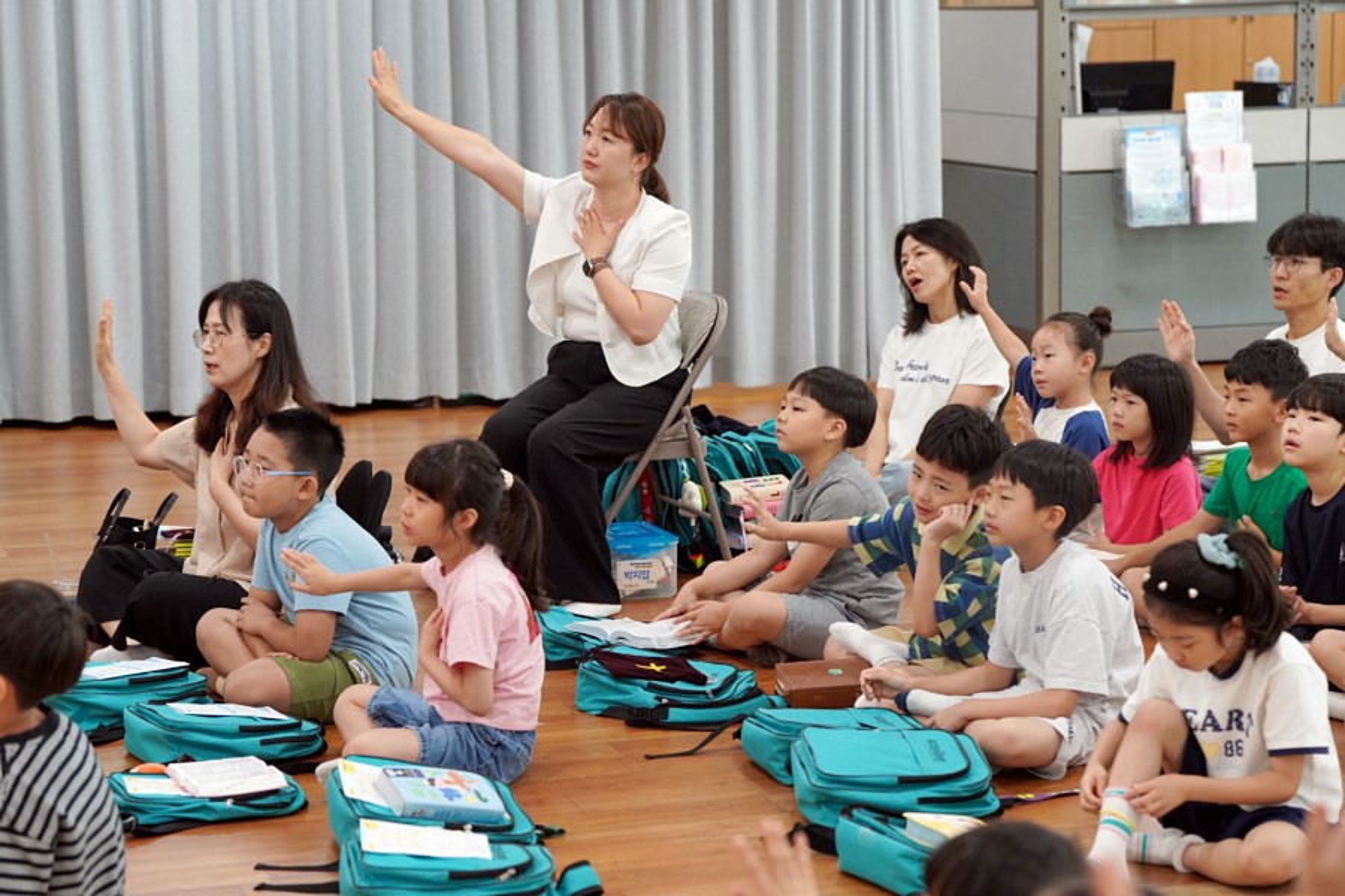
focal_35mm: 90
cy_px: 448
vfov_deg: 15.2
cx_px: 672
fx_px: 3362
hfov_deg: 22.6
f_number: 4
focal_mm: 90
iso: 1600
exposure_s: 1/160
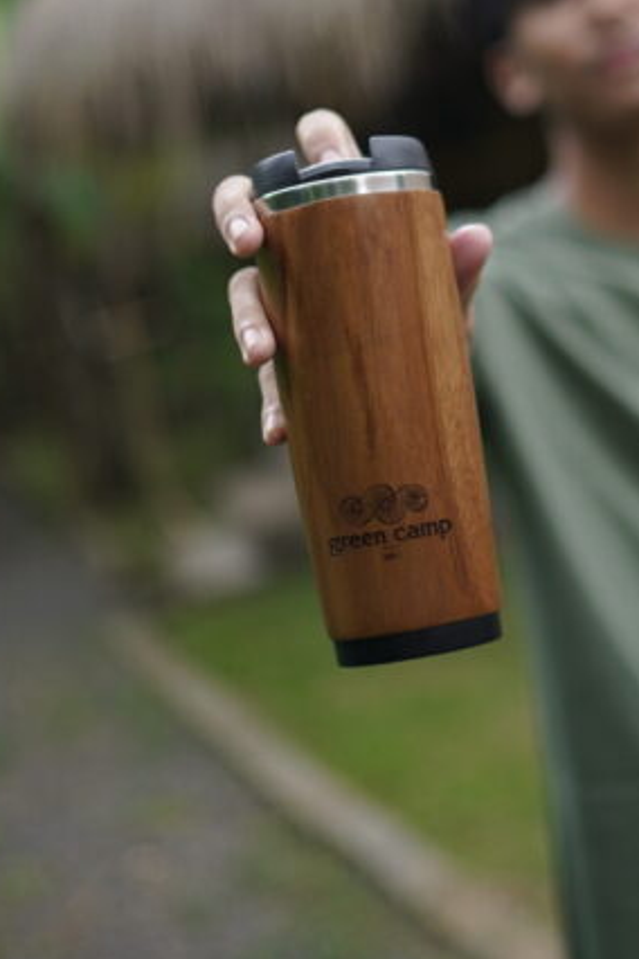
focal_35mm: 74
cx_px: 574
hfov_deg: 18.1
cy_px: 162
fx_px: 1970
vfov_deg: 26.7
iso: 200
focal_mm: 35
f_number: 1.4
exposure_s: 1/200
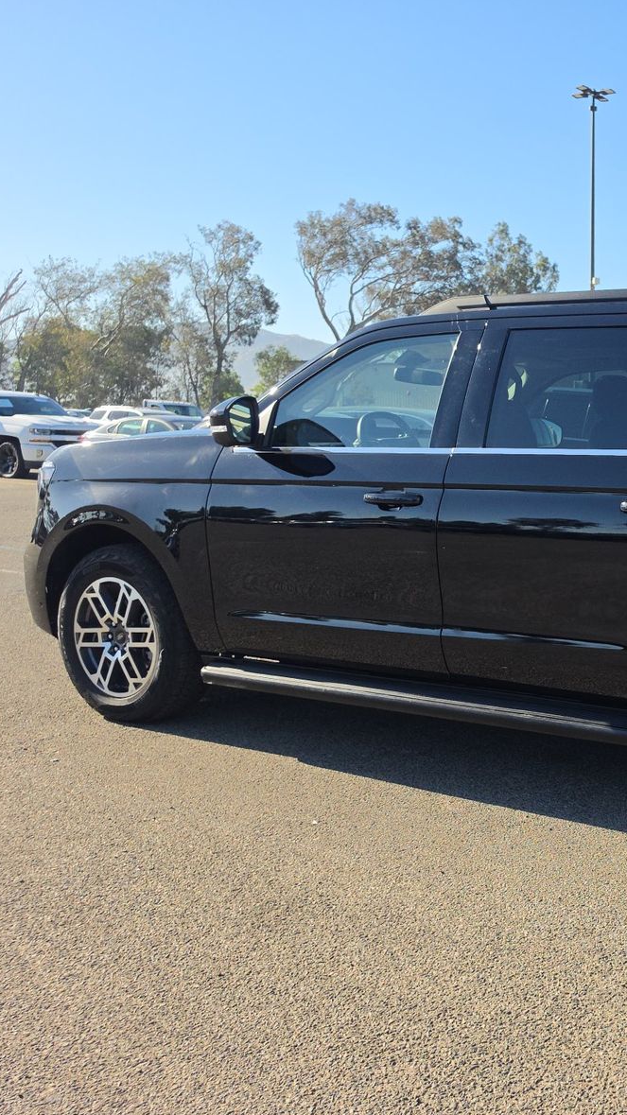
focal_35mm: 34
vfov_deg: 58.0
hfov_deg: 31.2
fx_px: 1005
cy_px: 565
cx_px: 673
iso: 63
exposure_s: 1/3777
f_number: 1.4
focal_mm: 6.5
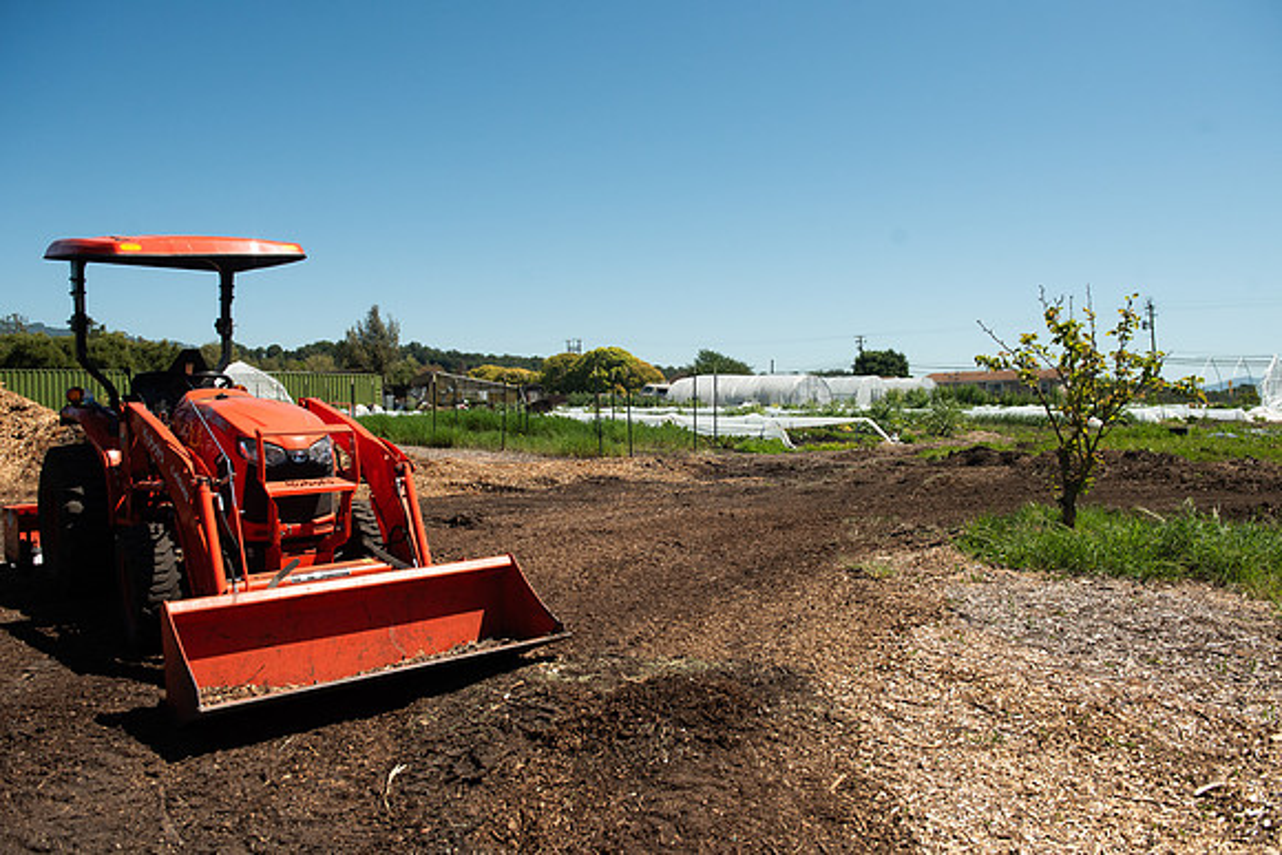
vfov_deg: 46.4
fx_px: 997
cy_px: 428
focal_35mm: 28
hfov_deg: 65.5
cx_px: 641
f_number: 4.5
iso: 500
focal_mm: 28
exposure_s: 1/5000
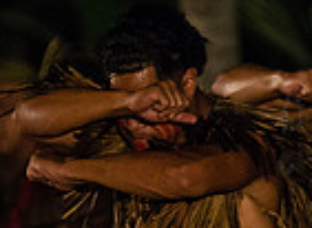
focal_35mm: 901
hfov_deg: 2.2
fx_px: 8045
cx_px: 58
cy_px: 236
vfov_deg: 1.6
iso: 4000
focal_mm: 200
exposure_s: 1/320
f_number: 2.8
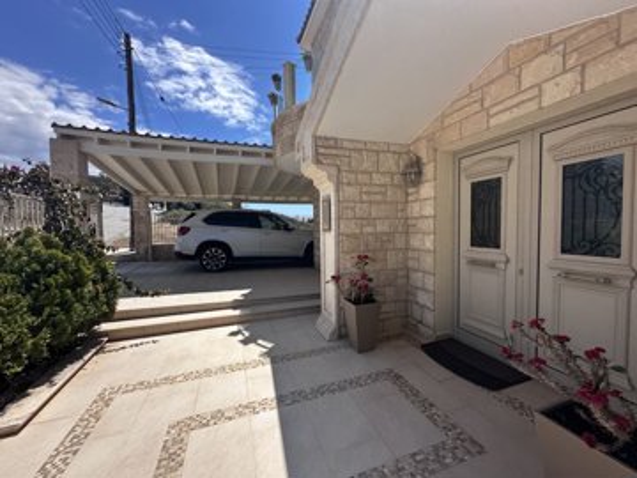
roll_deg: +3.0
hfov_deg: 102.1
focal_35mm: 14
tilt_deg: -5.6
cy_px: 239
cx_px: 318
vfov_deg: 85.7
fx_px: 258
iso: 40
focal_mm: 2.22
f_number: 2.2
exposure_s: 1/1195
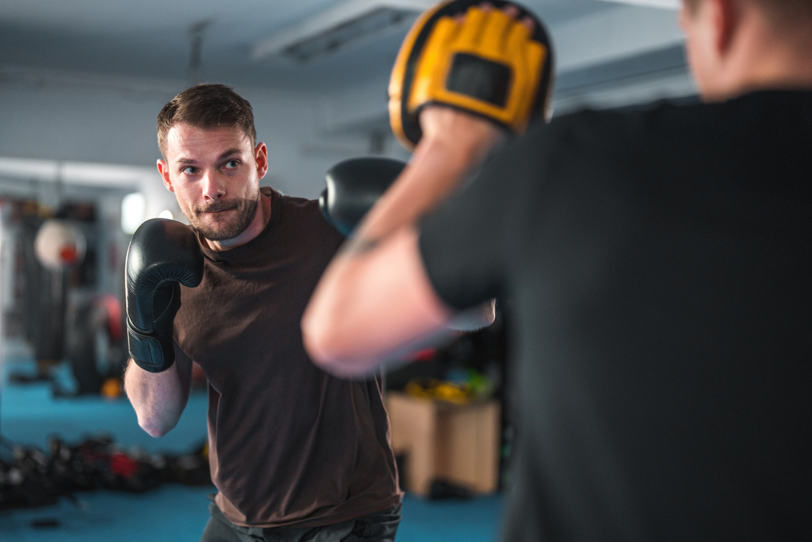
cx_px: 406
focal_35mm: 50
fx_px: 1128
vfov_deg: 27.0
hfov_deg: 39.6
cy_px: 271
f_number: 1.2
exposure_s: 1/500
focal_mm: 50
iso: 640
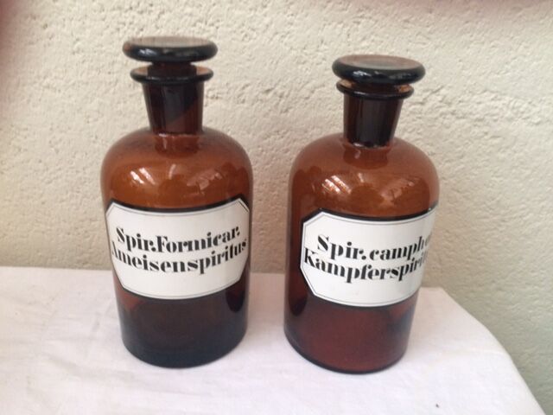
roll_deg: -1.5
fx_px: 463
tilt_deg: -26.6
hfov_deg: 61.7
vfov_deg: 48.2
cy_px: 208
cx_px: 276
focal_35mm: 29
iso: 160
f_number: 2.2
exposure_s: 1/33
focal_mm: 4.15
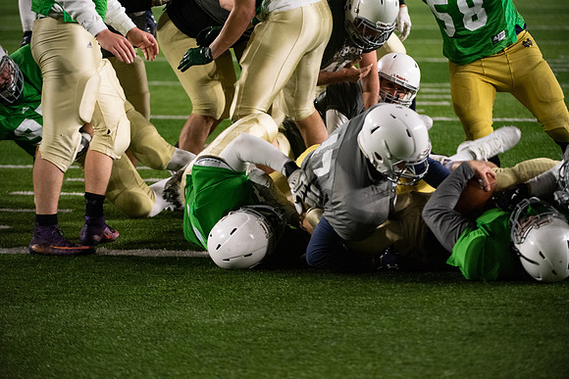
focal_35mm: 200
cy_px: 190
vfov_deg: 6.9
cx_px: 284
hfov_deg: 10.3
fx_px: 3162
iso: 5600
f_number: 4
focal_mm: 200
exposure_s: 1/500
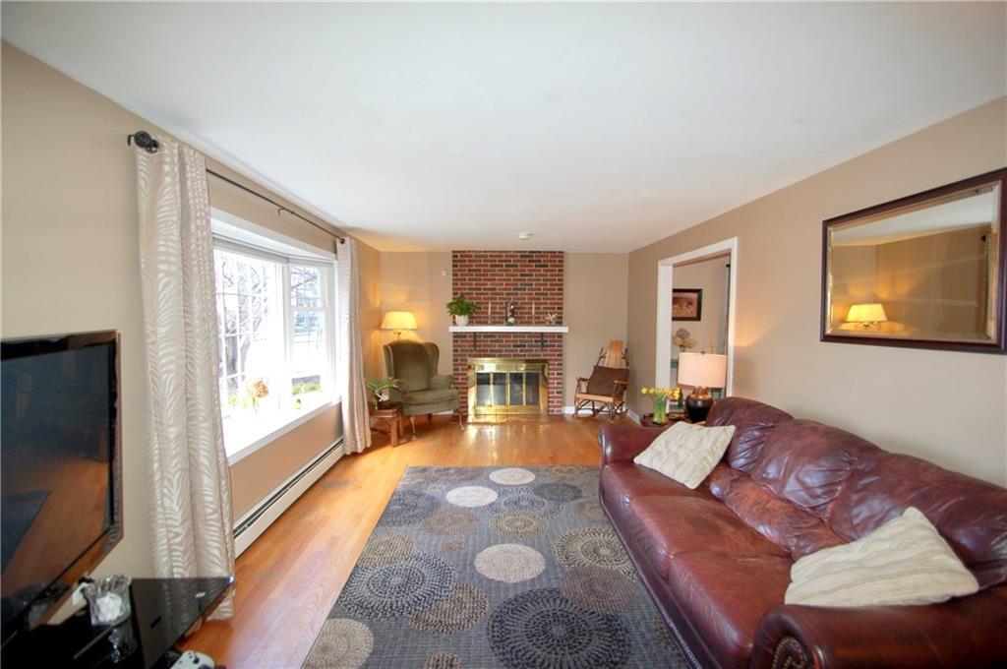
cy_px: 334
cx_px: 504
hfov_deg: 100.5
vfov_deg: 77.2
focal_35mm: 15
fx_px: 419
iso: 400
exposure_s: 1/60
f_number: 3.5
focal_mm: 10
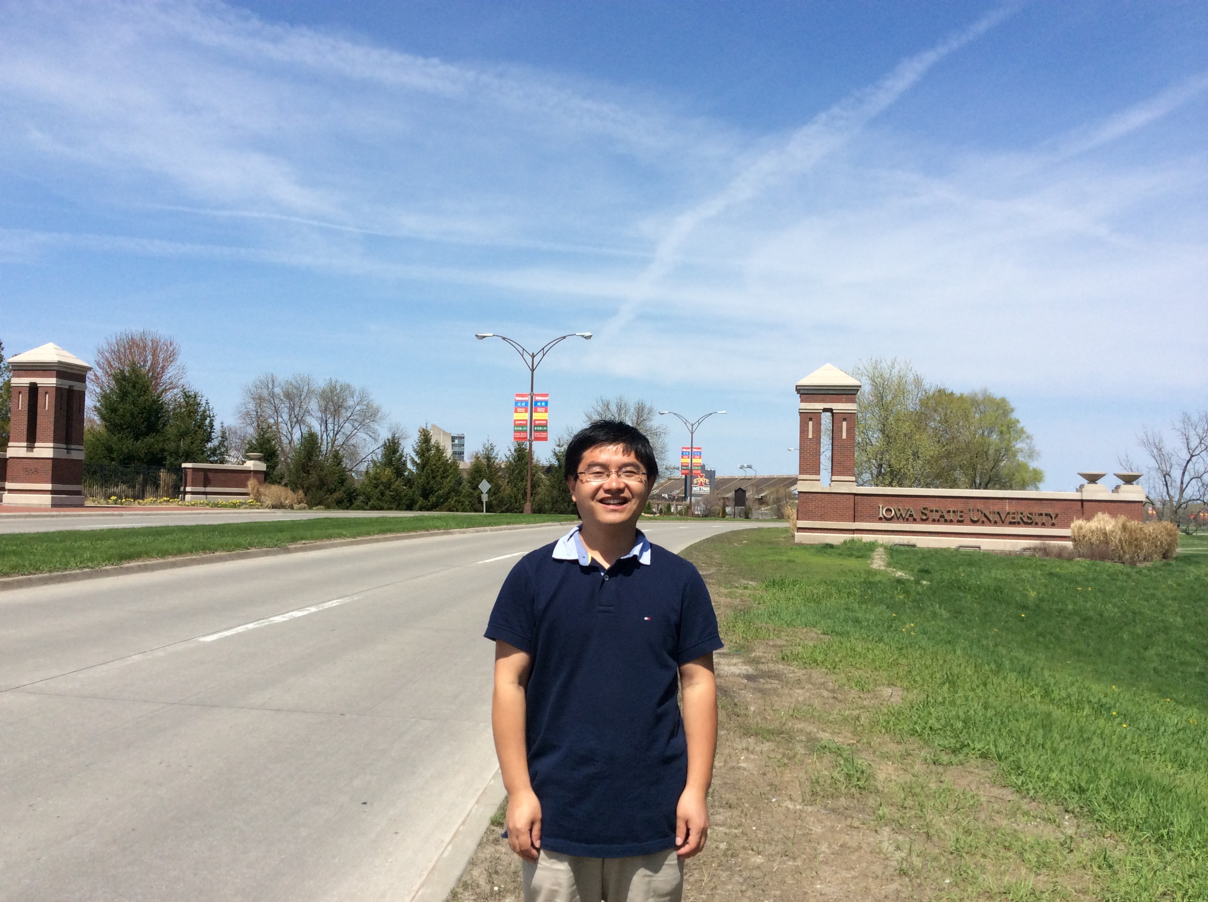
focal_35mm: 33
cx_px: 604
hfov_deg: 55.4
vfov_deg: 42.8
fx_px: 1150
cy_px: 451
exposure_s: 1/1972
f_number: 2.4
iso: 32
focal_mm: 3.3
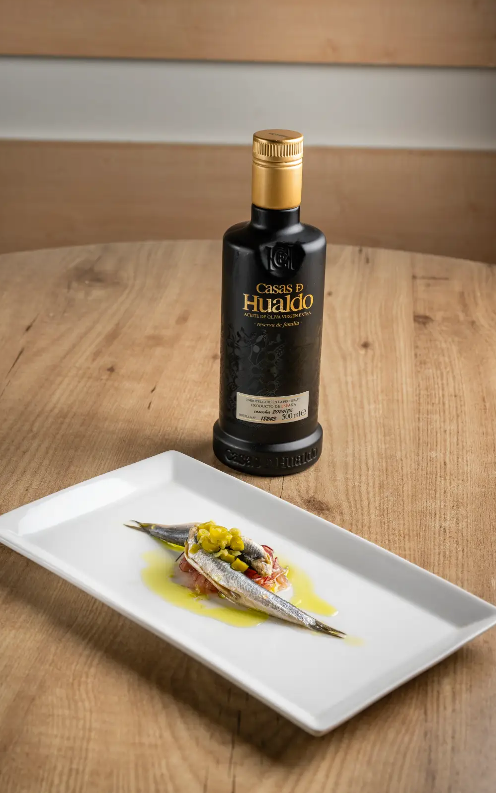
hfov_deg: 21.3
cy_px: 395
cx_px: 244
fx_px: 1319
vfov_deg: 33.5
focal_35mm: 61
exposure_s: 1/80
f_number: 8
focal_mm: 59
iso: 100
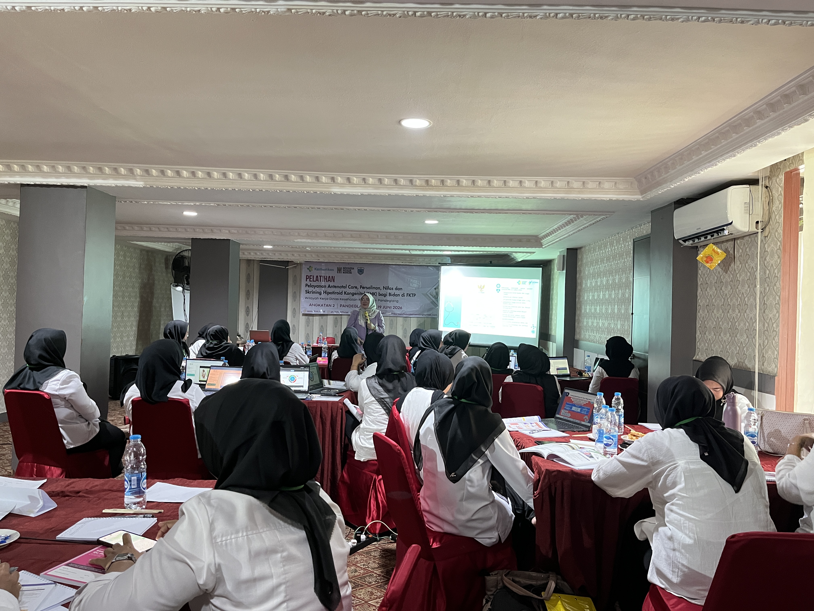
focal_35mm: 26
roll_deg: -2.0
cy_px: 306
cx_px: 407
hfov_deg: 67.3
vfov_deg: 53.1
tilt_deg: +0.0
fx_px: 611
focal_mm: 5.1
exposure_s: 1/39
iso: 640
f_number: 1.6
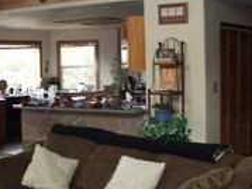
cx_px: 87
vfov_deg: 20.4
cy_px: 90
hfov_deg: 26.9
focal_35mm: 72
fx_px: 524
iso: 200
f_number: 2.6
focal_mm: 5.8
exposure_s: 1/60
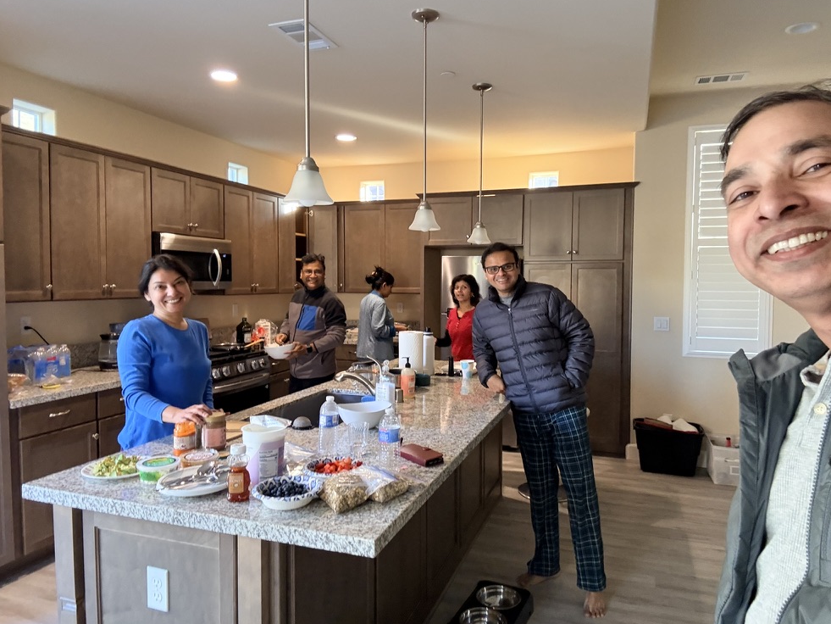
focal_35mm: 24
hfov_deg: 71.6
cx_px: 427
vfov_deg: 56.8
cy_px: 306
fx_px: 576
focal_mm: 2.69
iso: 250
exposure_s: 1/60
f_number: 1.9
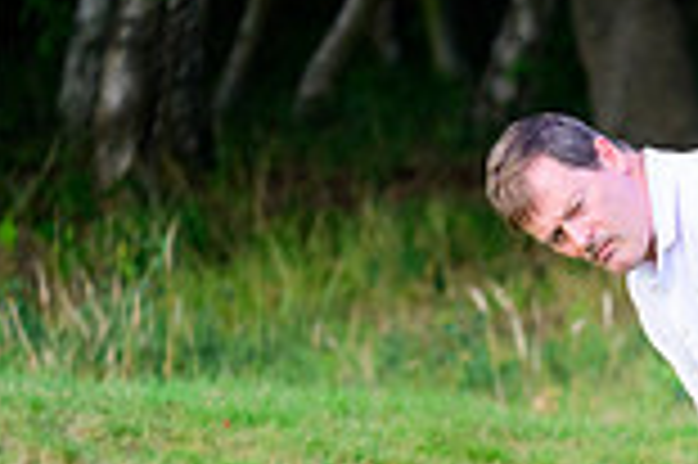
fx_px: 15223
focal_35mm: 786
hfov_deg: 2.6
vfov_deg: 1.7
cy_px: 691
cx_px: 1288
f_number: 5.6
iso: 1600
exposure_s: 1/2000
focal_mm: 210
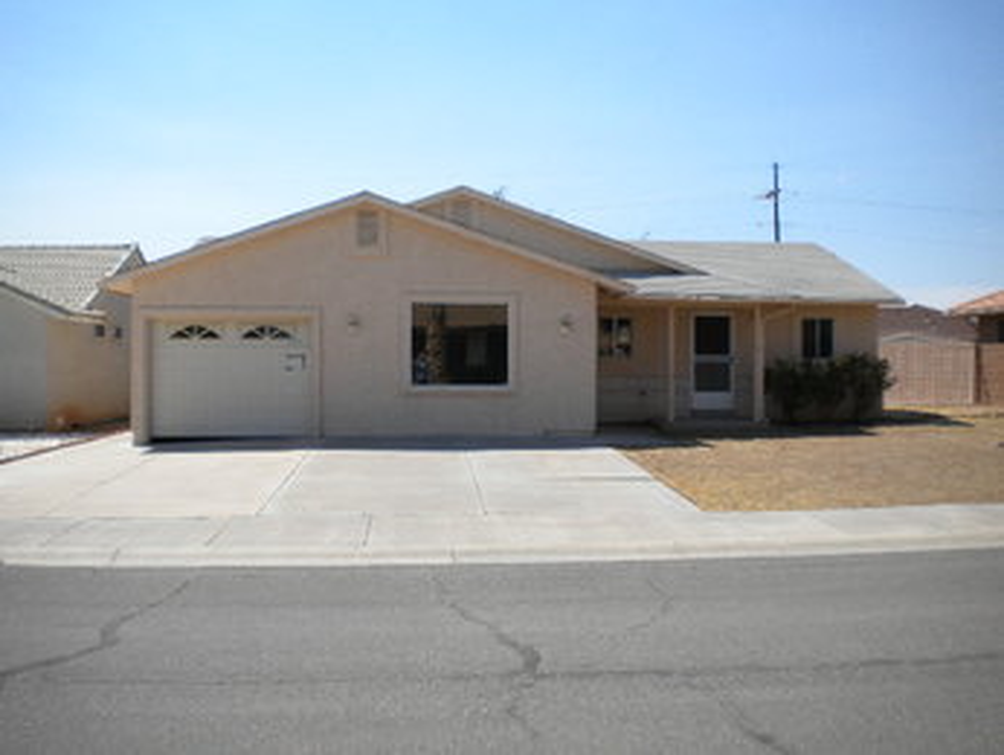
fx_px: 1016
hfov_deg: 52.6
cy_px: 378
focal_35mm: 35
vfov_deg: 40.7
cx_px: 502
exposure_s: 1/786
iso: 80
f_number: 4.6
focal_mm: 6.3
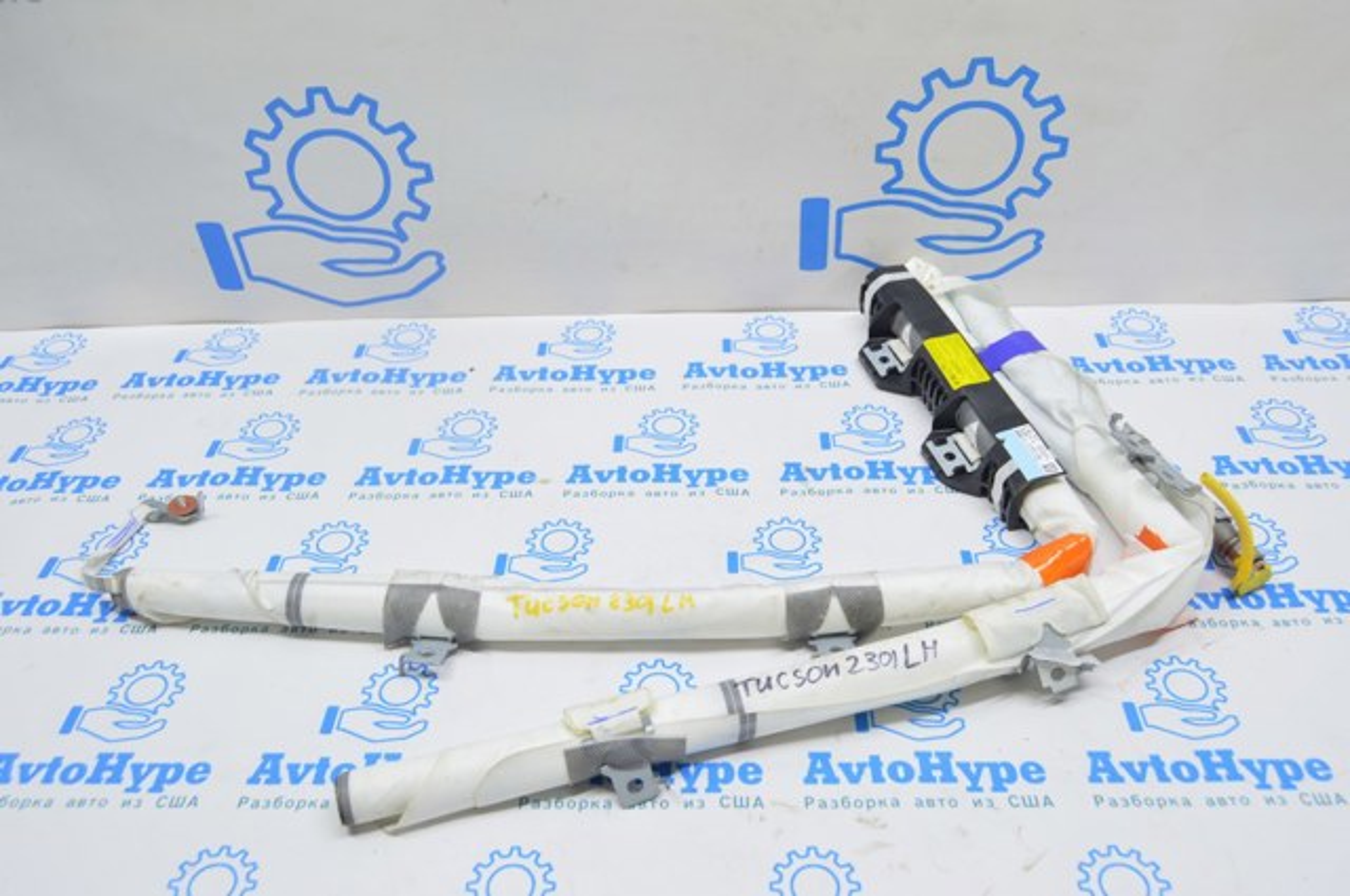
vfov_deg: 43.5
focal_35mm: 30
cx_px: 675
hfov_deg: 62.0
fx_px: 1124
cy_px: 448
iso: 400
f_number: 5.6
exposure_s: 1/20
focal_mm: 20
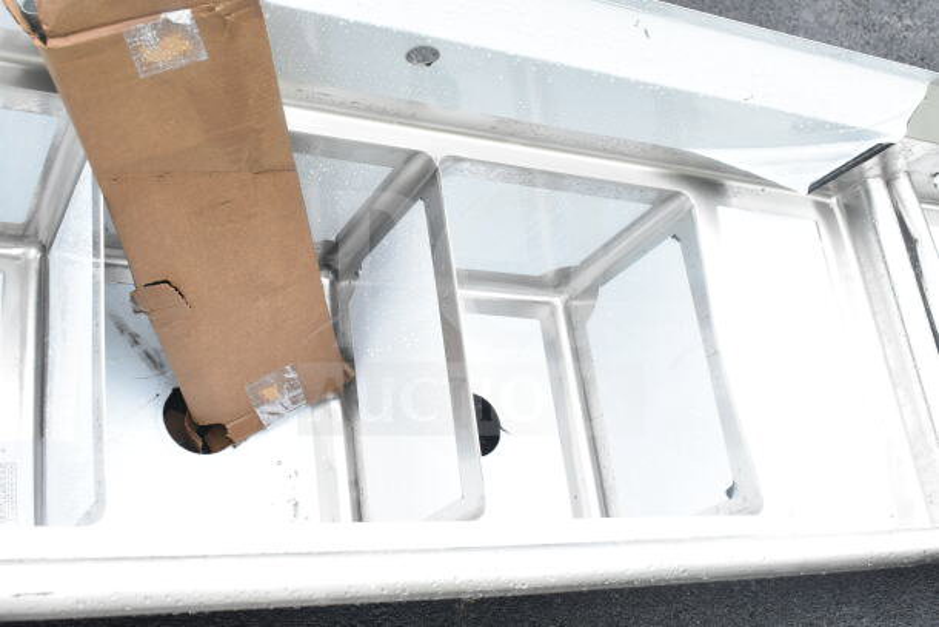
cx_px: 470
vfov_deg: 30.9
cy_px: 314
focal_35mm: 44
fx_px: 1135
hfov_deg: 45.0
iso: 1600
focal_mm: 29
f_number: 9
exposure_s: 1/320
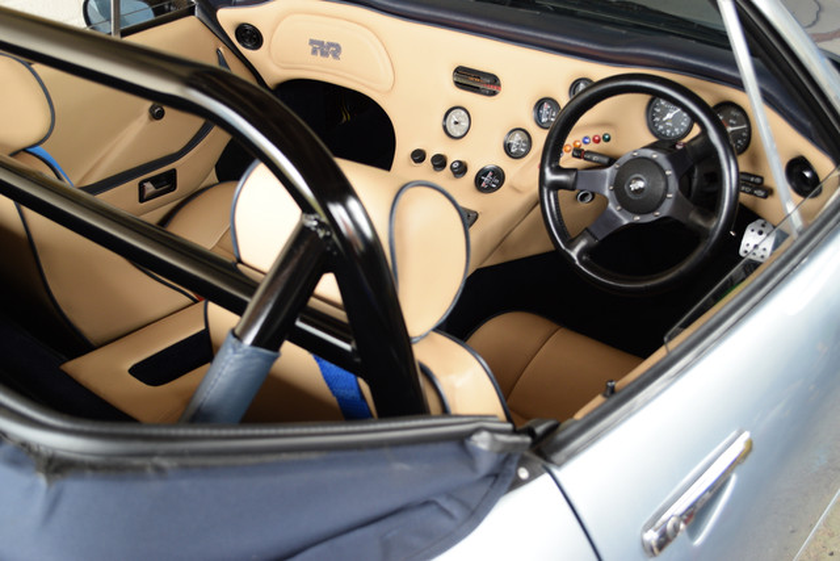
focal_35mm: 42
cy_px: 280
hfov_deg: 46.4
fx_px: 980
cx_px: 420
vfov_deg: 31.9
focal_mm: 28
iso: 500
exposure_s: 1/50
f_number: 4.5
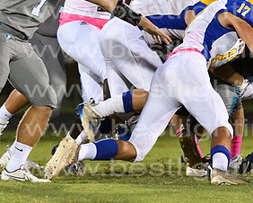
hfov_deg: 2.2
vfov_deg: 1.8
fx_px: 6511
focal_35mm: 869
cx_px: 228
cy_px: 32
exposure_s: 1/800
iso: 8000
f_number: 4.5
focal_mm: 300
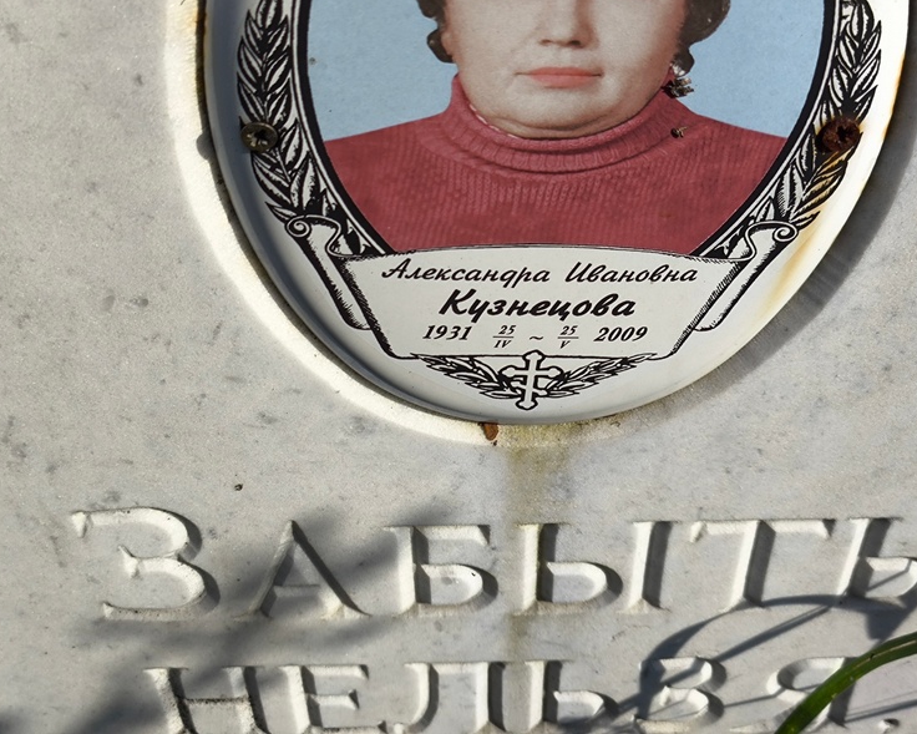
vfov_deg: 28.6
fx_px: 1439
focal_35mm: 53
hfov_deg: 35.3
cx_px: 432
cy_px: 361
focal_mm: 4.71
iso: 50
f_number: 1.7
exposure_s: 1/1297
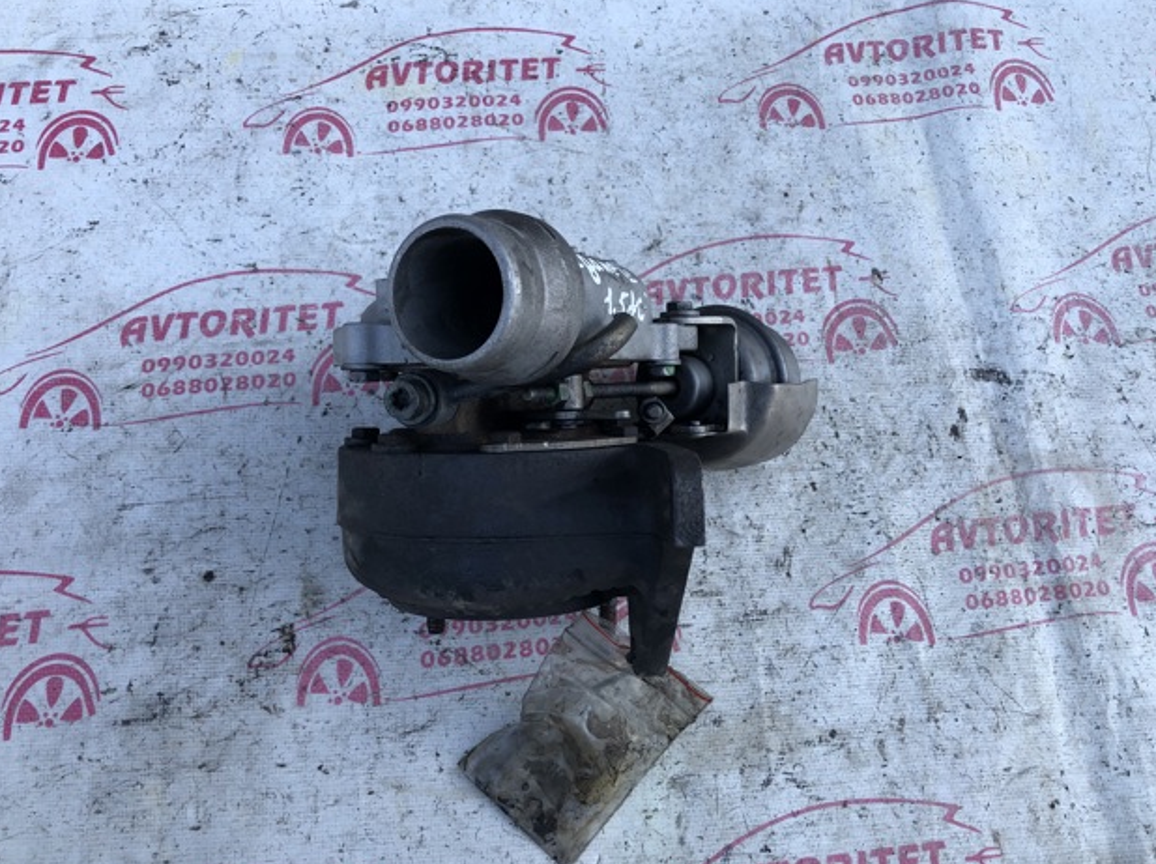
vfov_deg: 48.1
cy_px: 435
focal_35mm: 29
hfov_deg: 61.7
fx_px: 967
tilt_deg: -66.4
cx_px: 576
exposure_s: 1/196
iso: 20
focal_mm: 4
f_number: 1.8
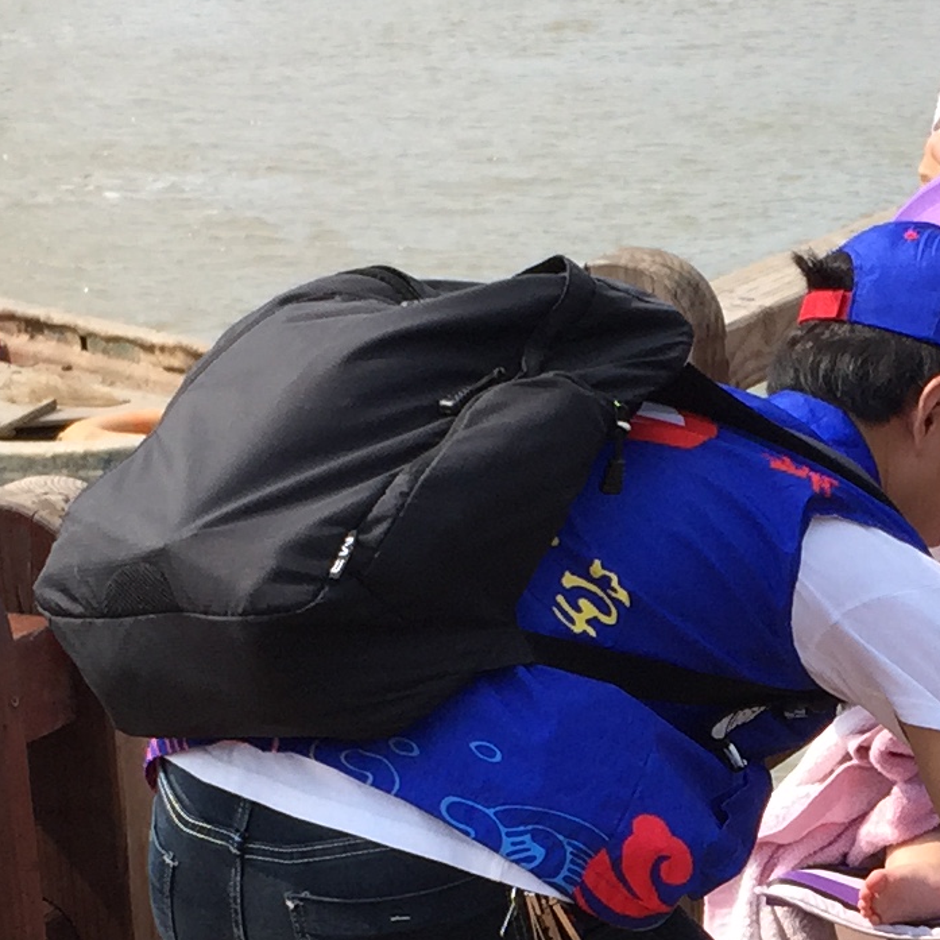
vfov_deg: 14.2
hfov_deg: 14.3
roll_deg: -0.9
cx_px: 966
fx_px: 3687
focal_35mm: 120
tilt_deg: -20.3
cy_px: 1002
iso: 32
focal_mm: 4.15
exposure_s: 1/1236
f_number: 2.2
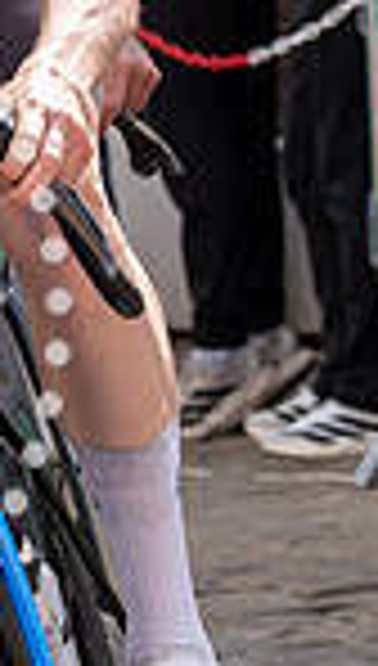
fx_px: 8477
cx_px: -306
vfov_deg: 4.5
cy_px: -510
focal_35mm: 479
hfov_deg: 2.5
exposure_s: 1/1000
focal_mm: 70
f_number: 5
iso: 250
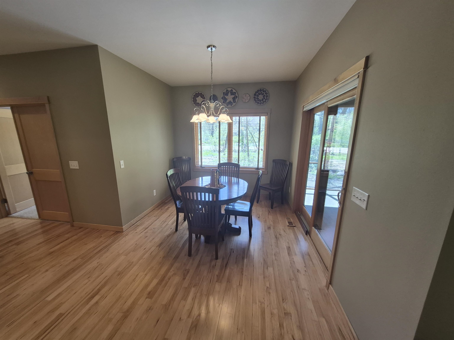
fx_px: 170
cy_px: 170
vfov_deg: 89.9
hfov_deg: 106.2
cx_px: 227
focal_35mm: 13
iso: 100
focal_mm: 1.74
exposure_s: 1/60
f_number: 2.2
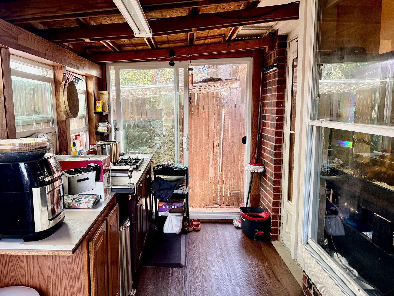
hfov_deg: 61.1
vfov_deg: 48.2
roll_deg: +0.4
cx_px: 156
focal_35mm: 29
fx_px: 330
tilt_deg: -8.1
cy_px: 154
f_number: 1.78
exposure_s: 1/157
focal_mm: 6.76
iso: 200
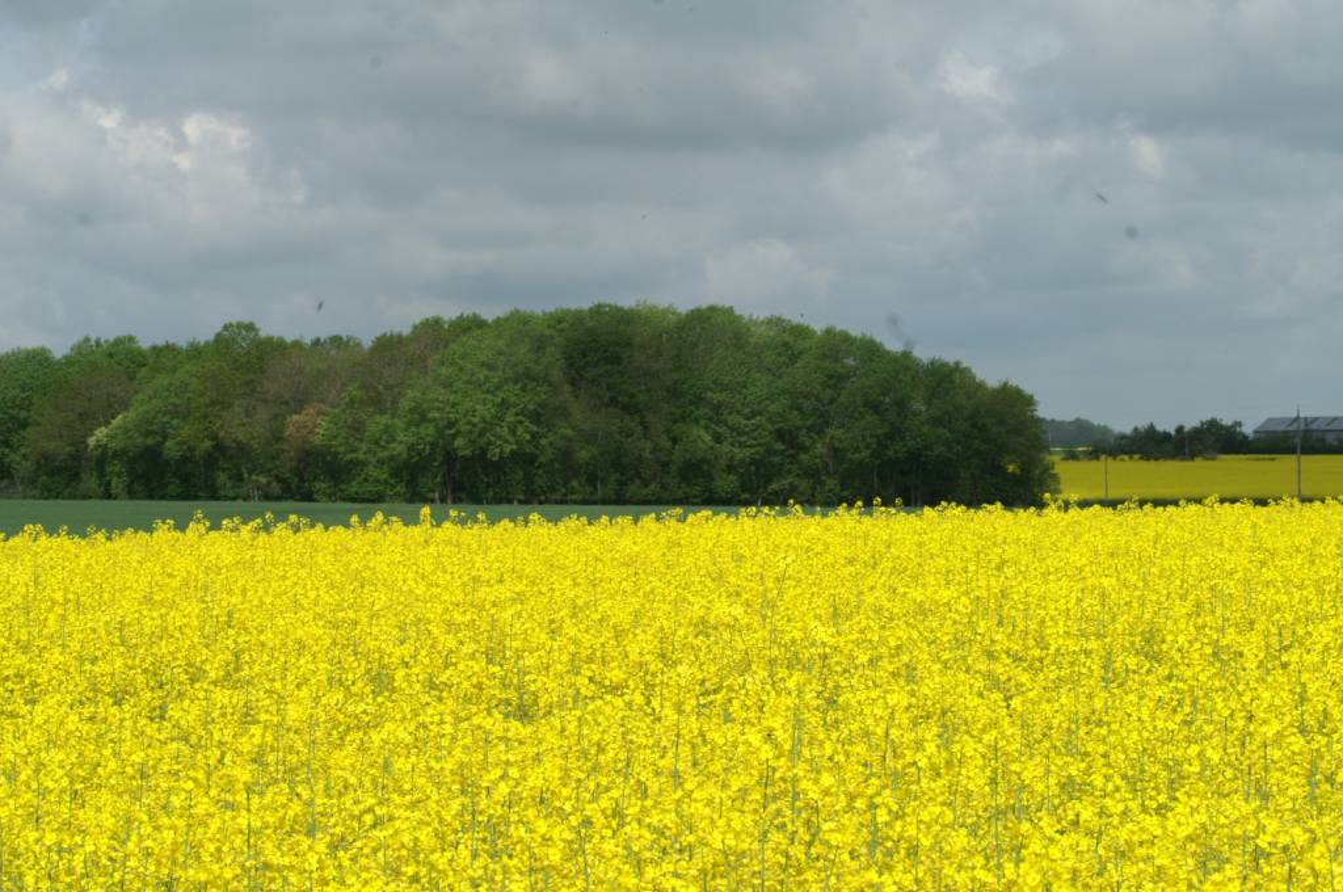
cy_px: 446
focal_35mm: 112
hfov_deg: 18.2
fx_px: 4192
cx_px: 672
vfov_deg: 12.1
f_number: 16
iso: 100
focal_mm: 75
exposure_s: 1/125
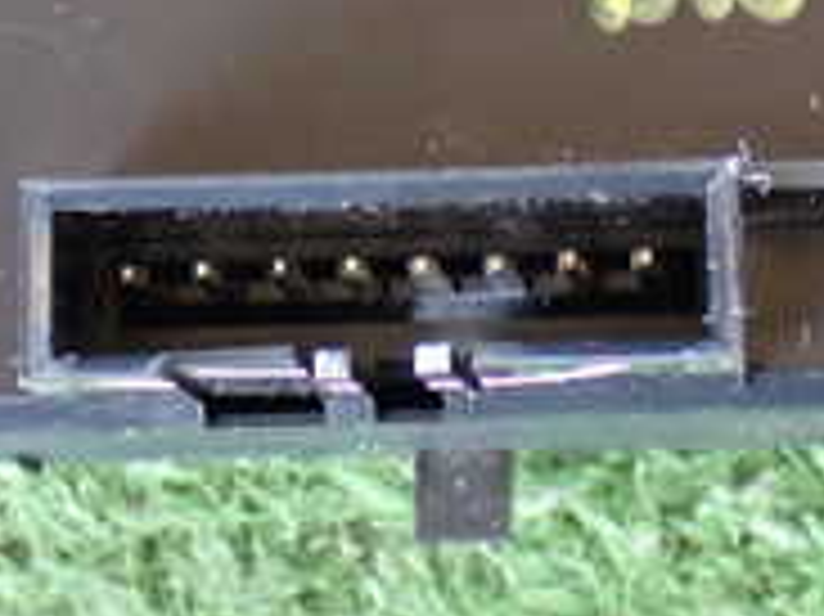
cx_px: 973
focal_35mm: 203
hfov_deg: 9.6
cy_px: -49
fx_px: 4829
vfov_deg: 7.3
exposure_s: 1/20
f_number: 3.6
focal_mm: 11.09
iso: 800
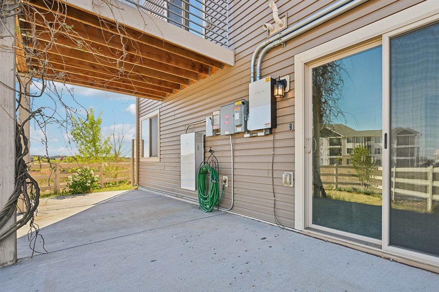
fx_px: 219
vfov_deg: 67.2
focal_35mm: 18
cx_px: 268
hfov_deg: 88.6
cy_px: 159
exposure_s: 1/15
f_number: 11
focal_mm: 14
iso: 72
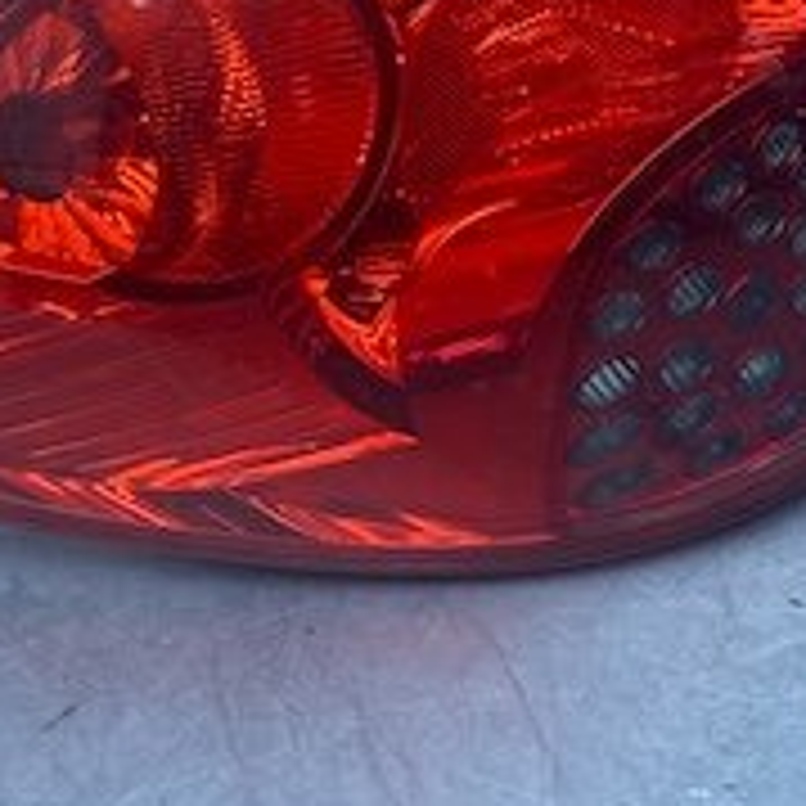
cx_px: 351
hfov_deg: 21.1
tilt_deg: -42.5
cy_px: 320
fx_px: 2160
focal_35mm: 82
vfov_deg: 21.1
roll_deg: +6.5
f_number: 1.8
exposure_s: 1/658
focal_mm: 4.25
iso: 32
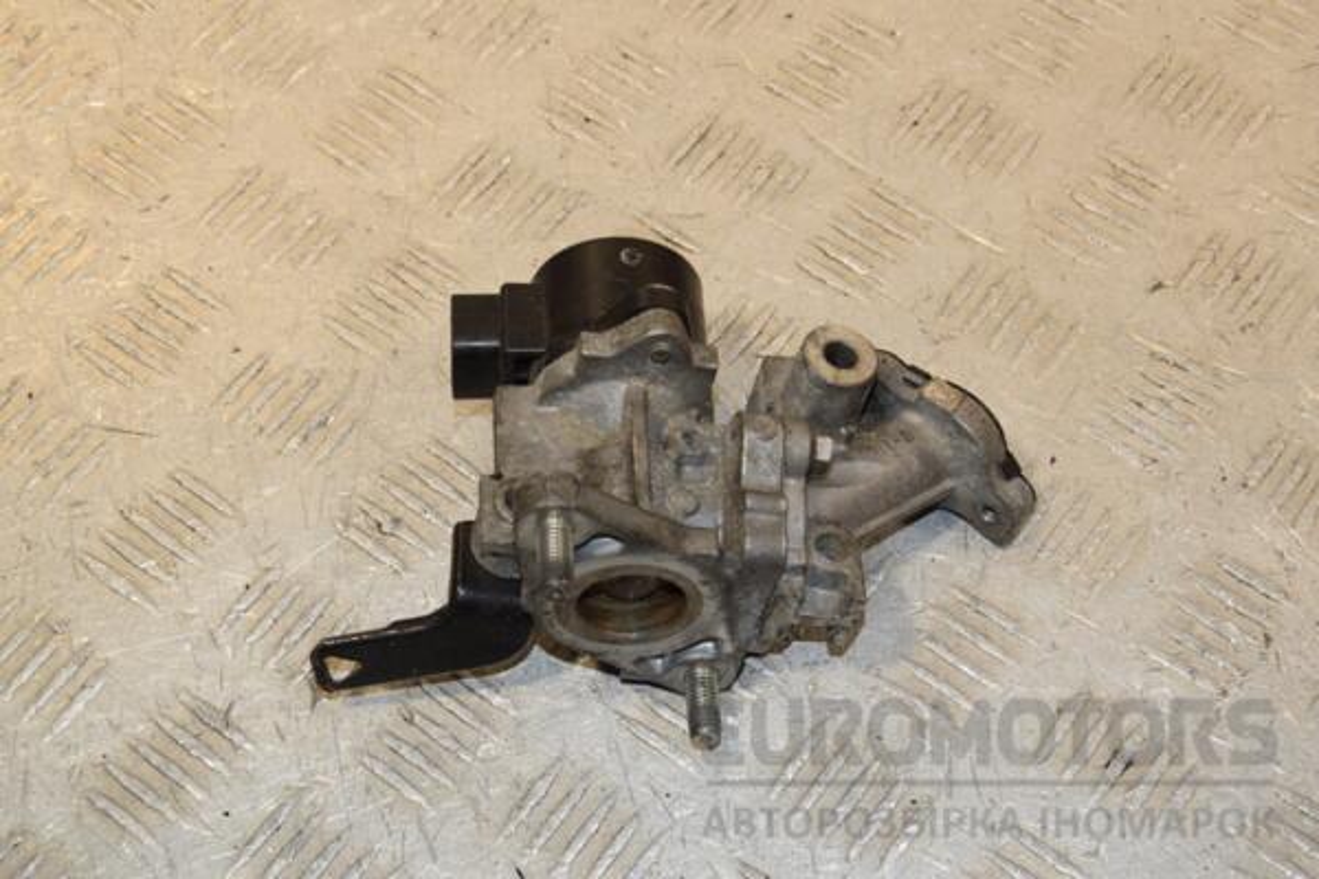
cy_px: 440
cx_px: 660
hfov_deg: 29.9
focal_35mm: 68
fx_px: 2473
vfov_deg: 20.2
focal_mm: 45
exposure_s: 1/200
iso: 800
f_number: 10
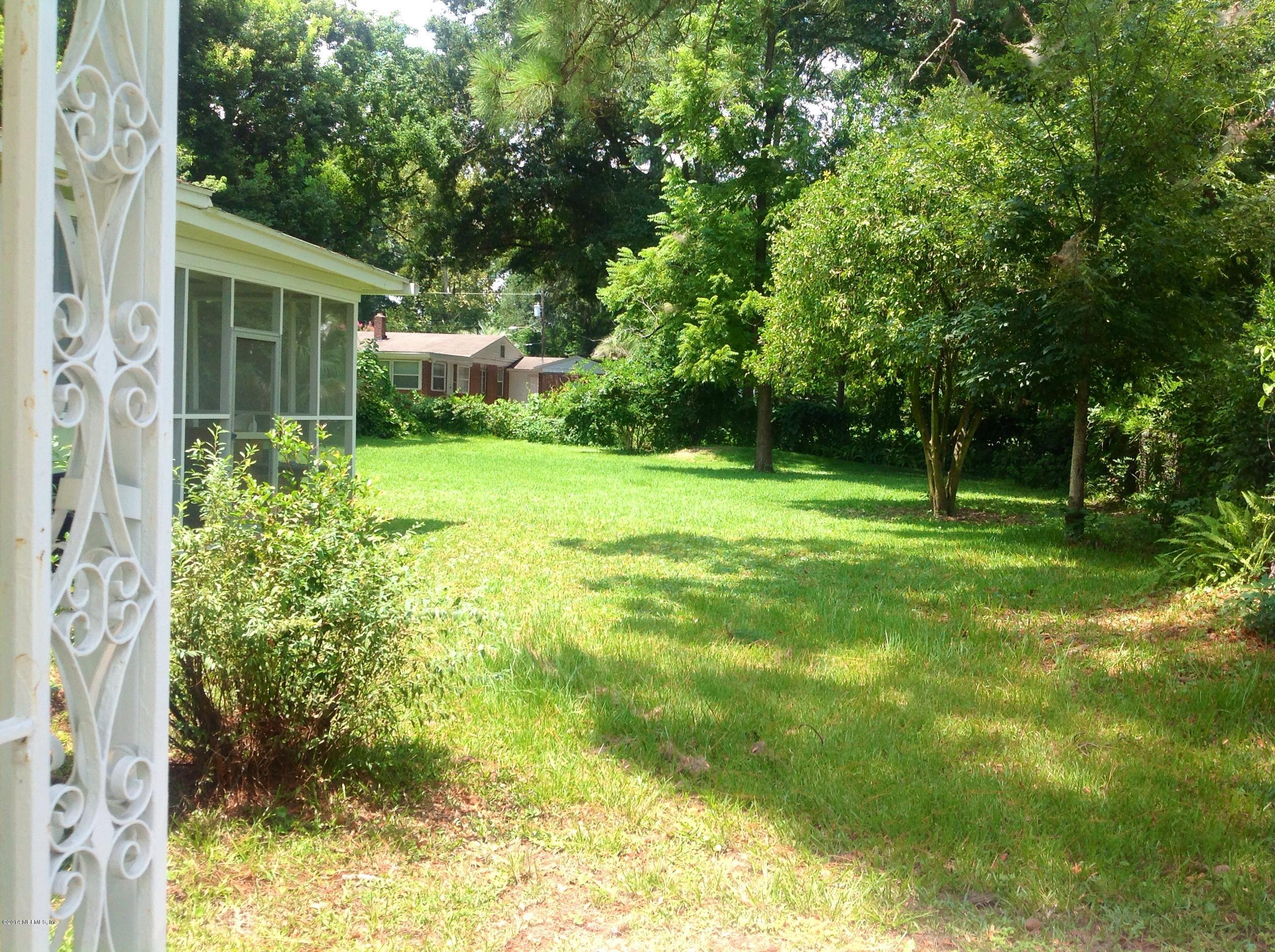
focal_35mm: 35
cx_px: 638
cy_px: 476
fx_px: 1287
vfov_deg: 40.6
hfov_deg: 52.7
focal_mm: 4.28
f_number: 2.4
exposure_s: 1/570
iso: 50
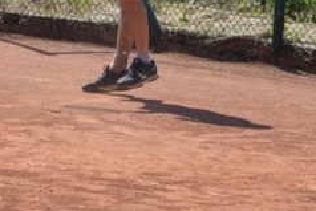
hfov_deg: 5.3
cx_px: 125
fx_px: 3399
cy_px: -102
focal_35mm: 387
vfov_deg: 3.5
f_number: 5.6
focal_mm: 80
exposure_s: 1/1600
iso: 400
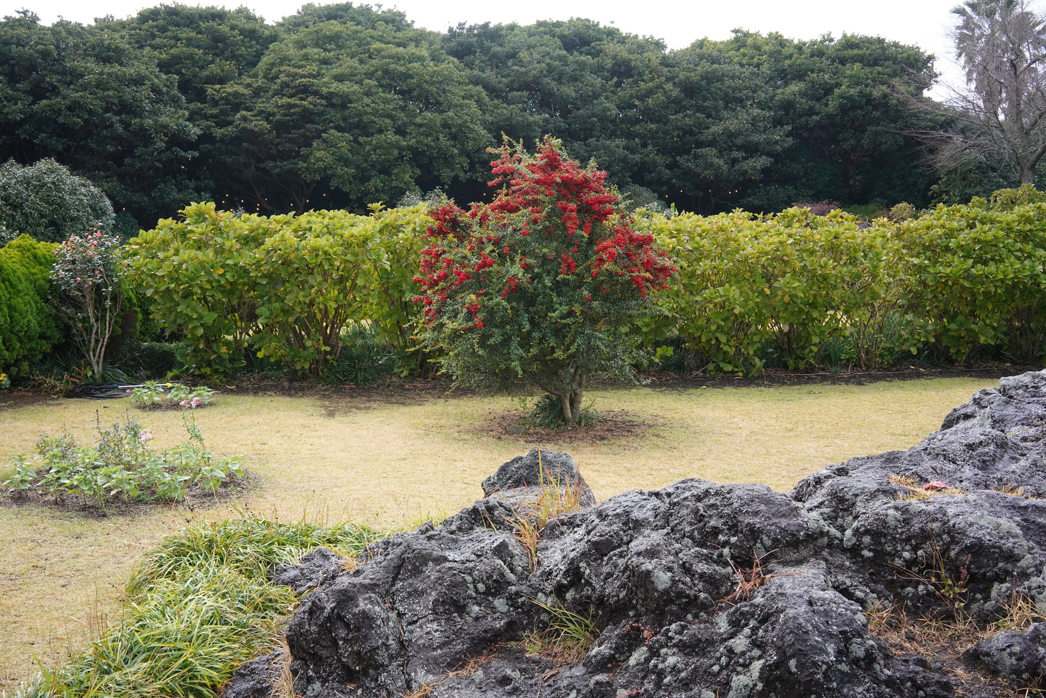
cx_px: 523
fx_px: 1017
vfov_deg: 37.9
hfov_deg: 54.4
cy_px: 349
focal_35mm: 35
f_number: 14
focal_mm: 35
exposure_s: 1/100
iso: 1250
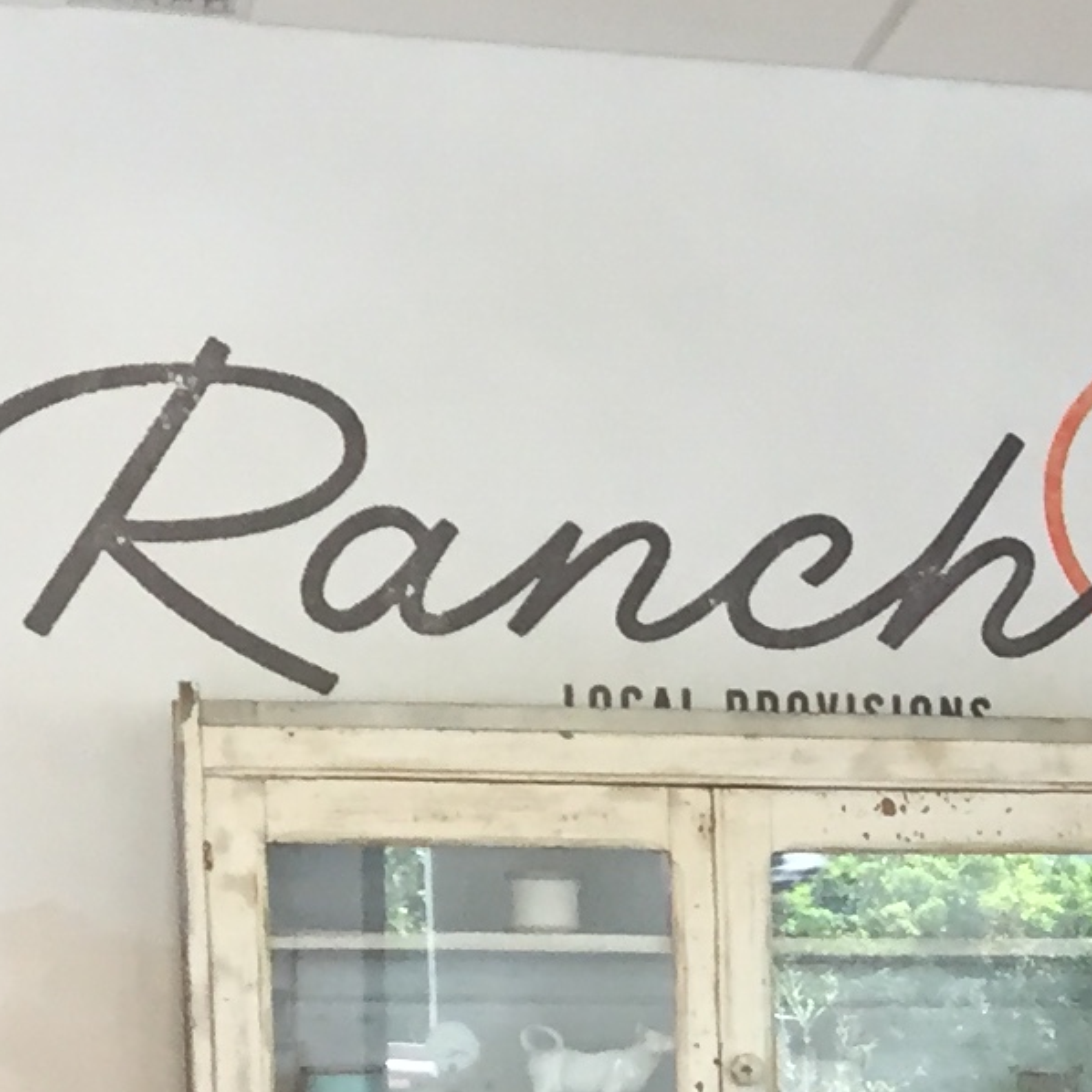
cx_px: 2328
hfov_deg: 11.1
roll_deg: +0.0
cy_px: 1446
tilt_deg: -2.7
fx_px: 4997
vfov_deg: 12.1
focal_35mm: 140
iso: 32
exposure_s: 1/30
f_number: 2.2
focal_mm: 4.15
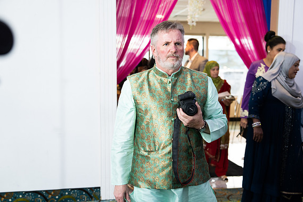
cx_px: 154
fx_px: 396
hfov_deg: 41.9
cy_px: 103
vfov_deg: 28.7
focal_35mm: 47
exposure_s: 1/125
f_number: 2.8
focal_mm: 46
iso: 1600
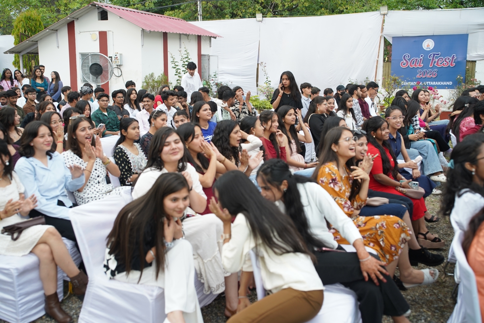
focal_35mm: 36
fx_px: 484
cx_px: 242
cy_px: 162
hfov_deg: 53.1
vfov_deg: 36.9
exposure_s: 1/200
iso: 400
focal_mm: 36
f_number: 2.8
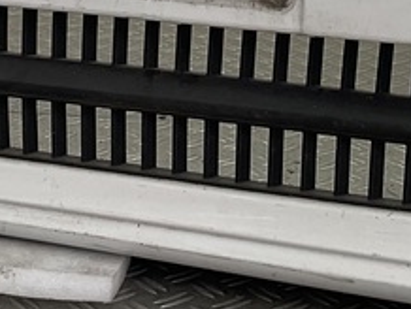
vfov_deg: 10.6
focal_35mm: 134
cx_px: 298
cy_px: -192
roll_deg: -2.3
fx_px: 1593
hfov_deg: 14.7
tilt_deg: -9.6
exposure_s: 1/182
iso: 16
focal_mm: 3
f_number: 1.8
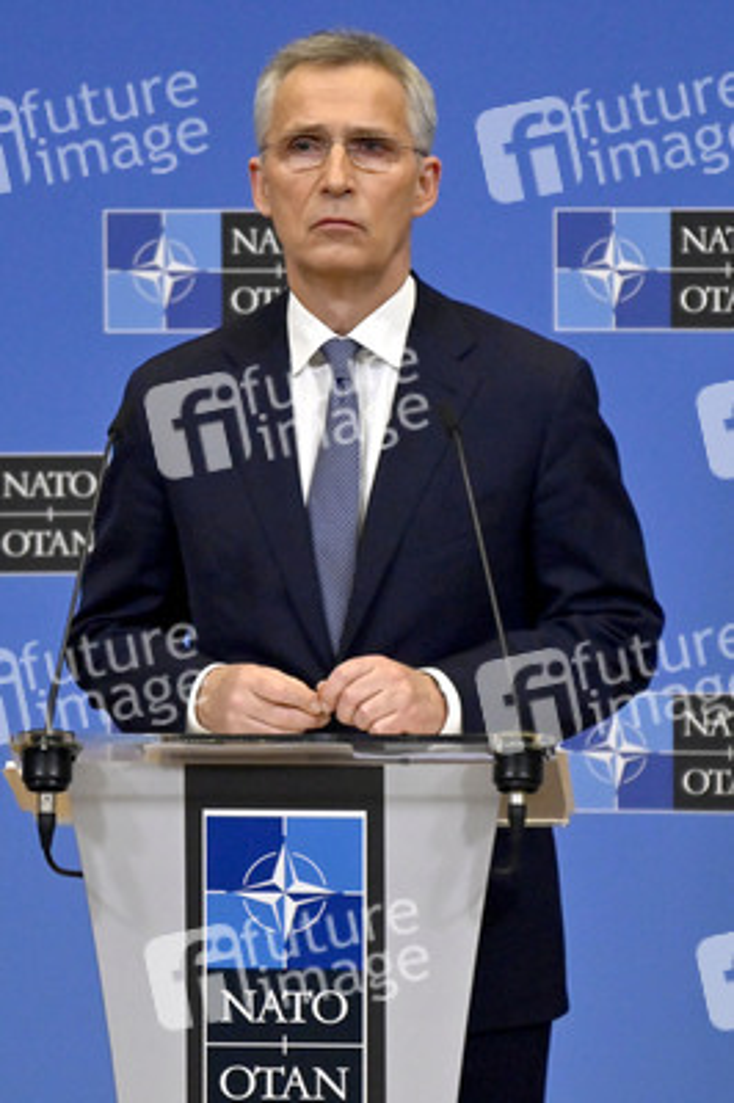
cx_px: 367
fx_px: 8271
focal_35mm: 270
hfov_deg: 5.1
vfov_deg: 7.6
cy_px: 552
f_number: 6
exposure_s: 1/400
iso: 3200
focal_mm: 270
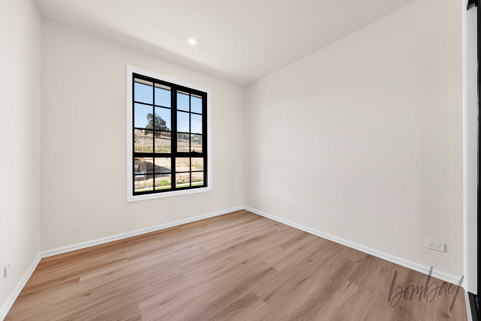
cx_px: 240
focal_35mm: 12
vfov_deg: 90.0
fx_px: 160
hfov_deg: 112.6
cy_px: 160
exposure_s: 1/20
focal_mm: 12
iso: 100
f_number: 8
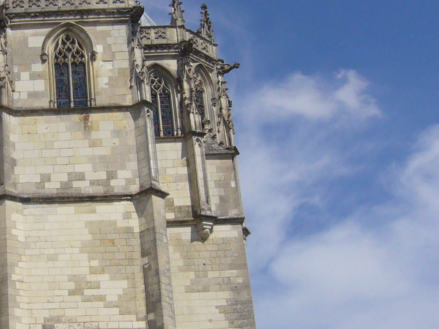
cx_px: 96
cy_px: 132
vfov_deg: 18.9
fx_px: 989
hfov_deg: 24.7
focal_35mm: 78
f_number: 5.6
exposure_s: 1/640
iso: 80
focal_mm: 5.8
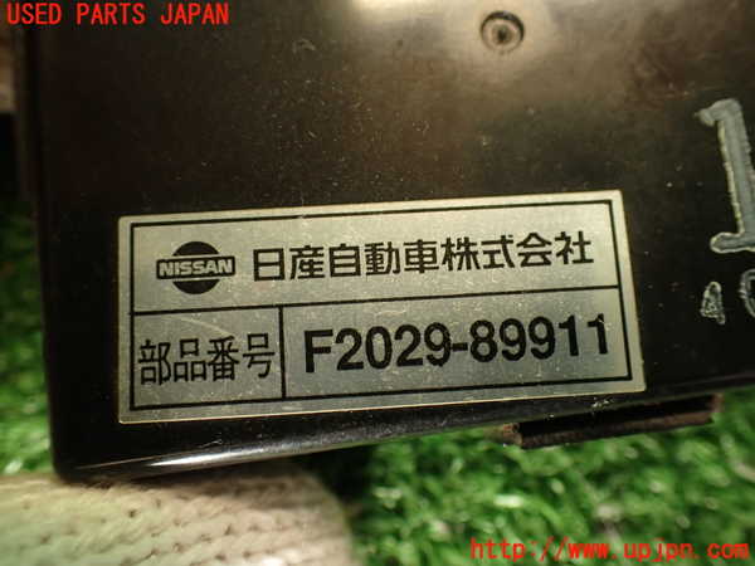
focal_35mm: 32
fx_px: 698
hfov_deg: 56.8
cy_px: 283
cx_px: 378
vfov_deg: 44.2
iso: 200
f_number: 2.4
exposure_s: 1/30
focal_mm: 5.79
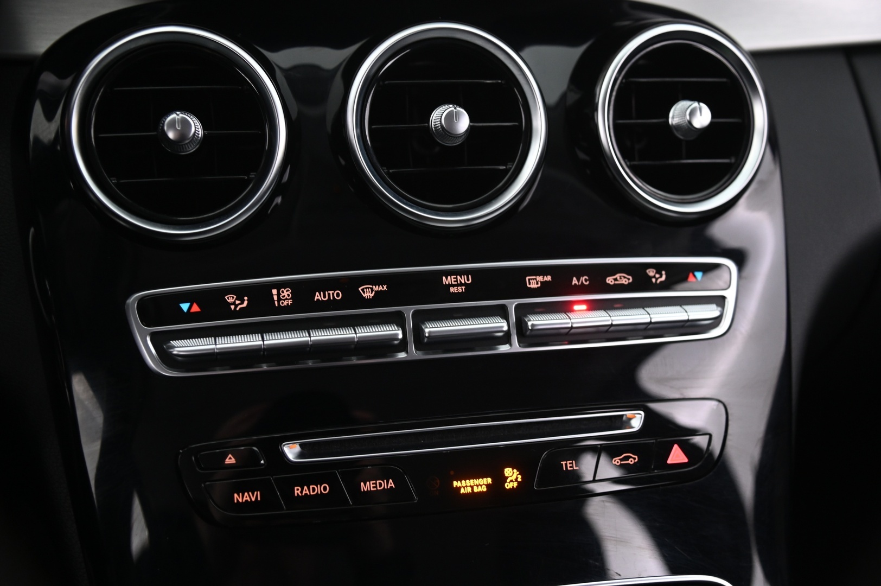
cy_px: 293
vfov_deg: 28.0
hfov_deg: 41.1
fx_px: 1174
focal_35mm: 48
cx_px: 440
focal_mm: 48
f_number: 4
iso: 2000
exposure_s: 1/15
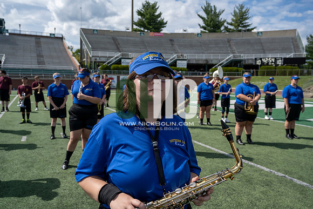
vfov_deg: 45.7
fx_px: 248
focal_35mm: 28
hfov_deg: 64.5
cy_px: 104
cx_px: 156
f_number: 5
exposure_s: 1/1600
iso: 200
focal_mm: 28.5
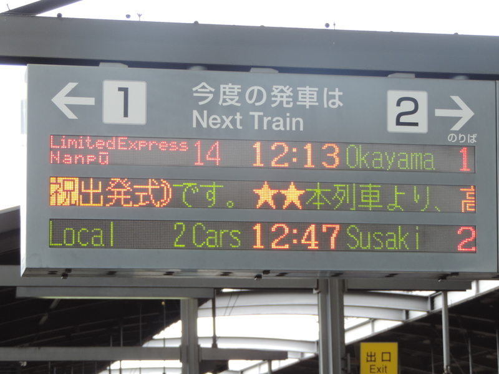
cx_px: 250
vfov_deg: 14.1
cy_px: 187
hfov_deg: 18.7
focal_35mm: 105
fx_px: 1514
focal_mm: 18.7
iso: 280
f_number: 4.2
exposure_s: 1/100
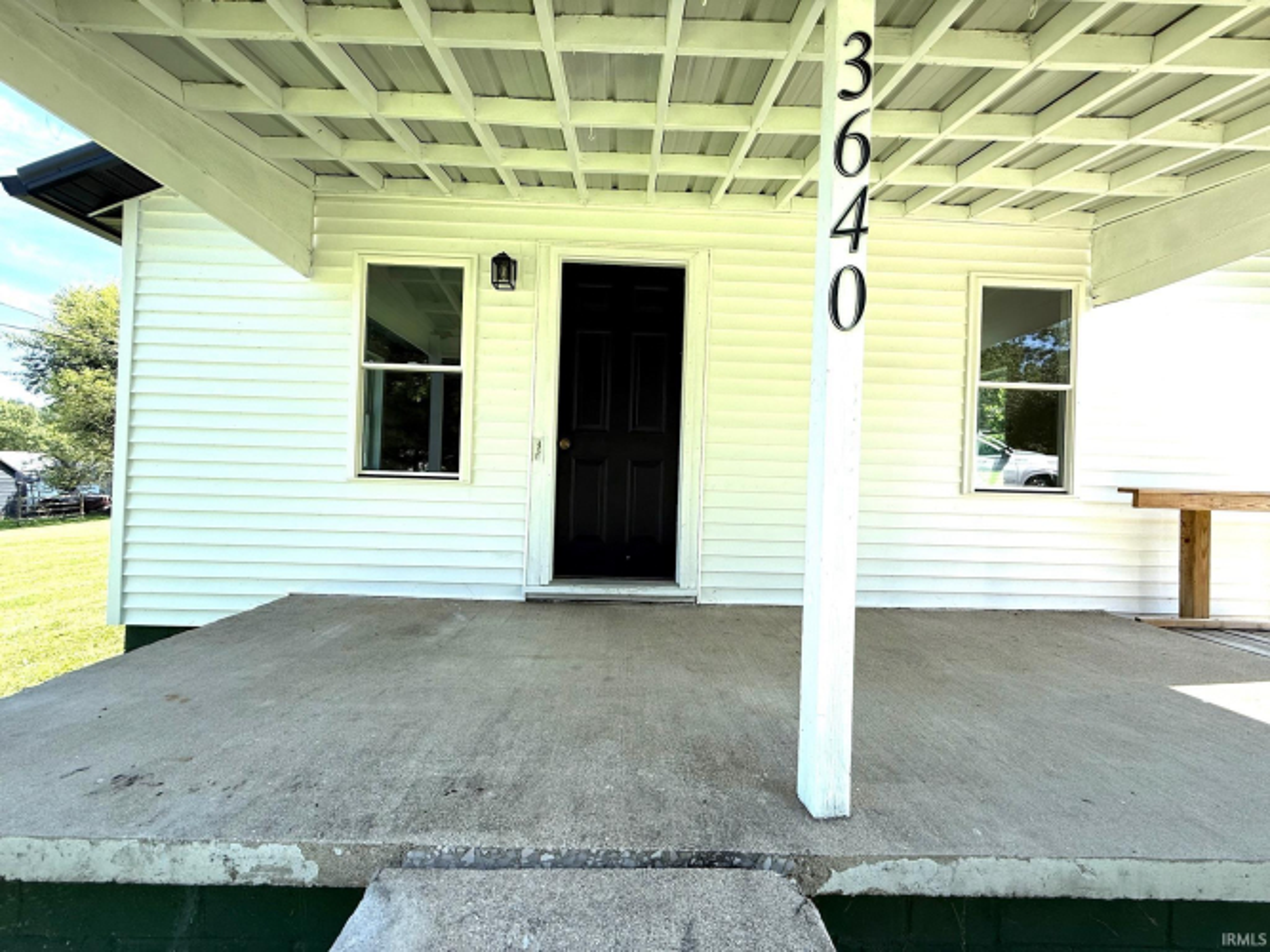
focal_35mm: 14
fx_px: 514
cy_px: 476
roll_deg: -0.9
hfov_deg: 102.1
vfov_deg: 85.7
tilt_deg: +0.2
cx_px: 635
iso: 50
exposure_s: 1/400
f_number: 2.2
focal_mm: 2.22
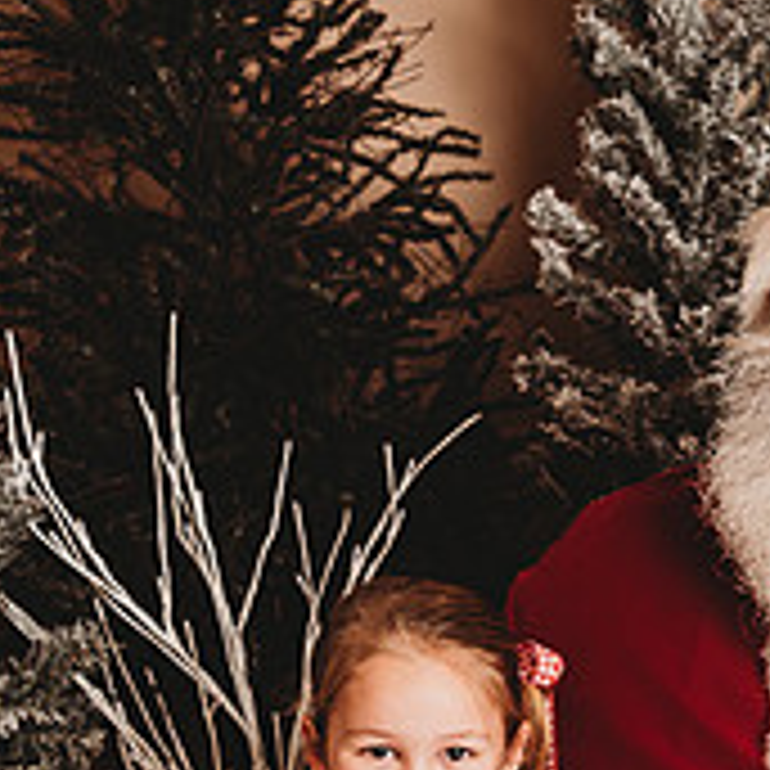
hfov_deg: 14.4
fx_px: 2919
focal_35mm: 116
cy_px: 729
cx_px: 991
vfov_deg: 14.8
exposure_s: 1/160
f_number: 4
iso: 100
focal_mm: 38
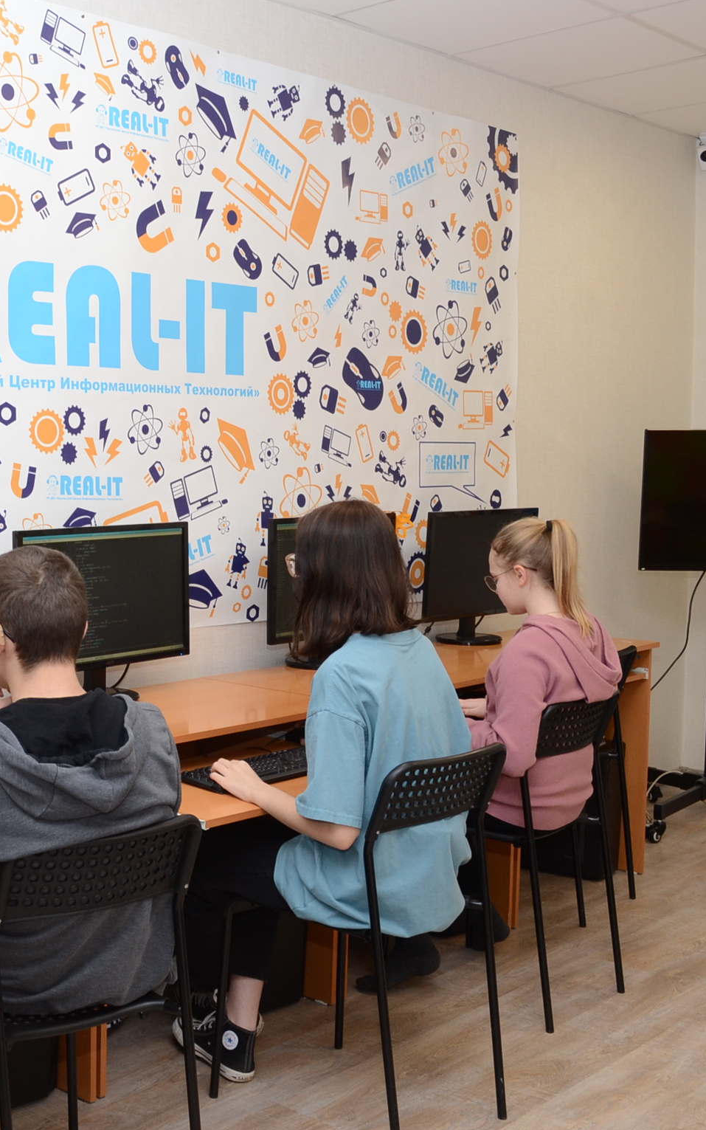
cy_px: 565
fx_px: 1416
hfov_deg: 26.9
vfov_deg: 43.5
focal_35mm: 46
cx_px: 58
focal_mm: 20
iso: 400
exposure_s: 1/60
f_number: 6.3
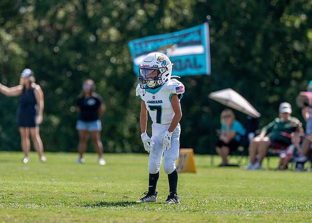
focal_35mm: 394
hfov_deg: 5.1
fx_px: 3488
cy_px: 108
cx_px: 143
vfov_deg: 3.7
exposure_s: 1/2500
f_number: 2.8
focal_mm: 200
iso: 200
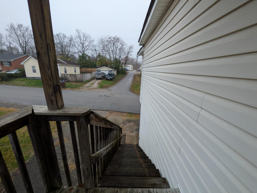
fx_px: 104
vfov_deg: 85.7
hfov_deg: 102.1
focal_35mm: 14
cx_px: 128
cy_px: 96
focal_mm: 1.83
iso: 50
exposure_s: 1/271
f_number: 2.2
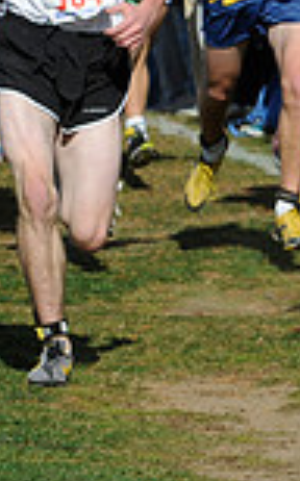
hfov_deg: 2.0
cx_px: 844
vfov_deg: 3.2
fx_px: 8742
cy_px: 27
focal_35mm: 667
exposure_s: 1/800
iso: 200
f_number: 5.6
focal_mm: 116
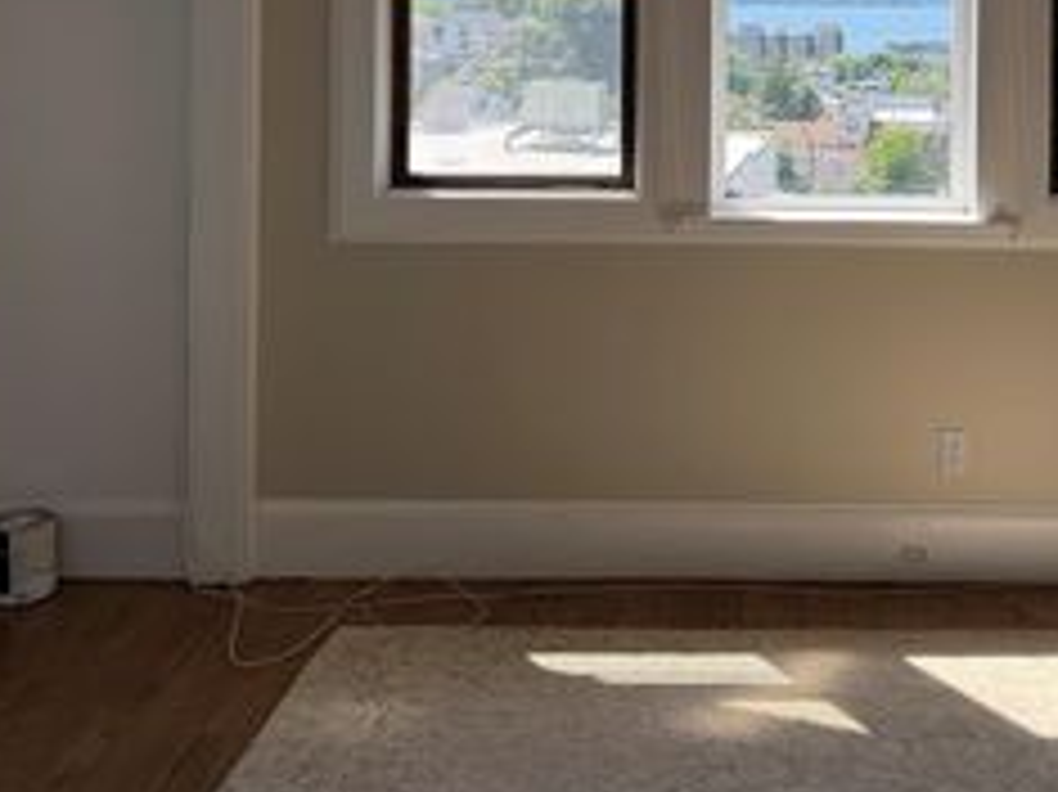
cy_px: -2
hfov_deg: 36.6
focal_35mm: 51
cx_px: 792
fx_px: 1558
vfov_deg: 26.9
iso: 100
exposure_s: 1/1060
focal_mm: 6.76
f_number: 1.78
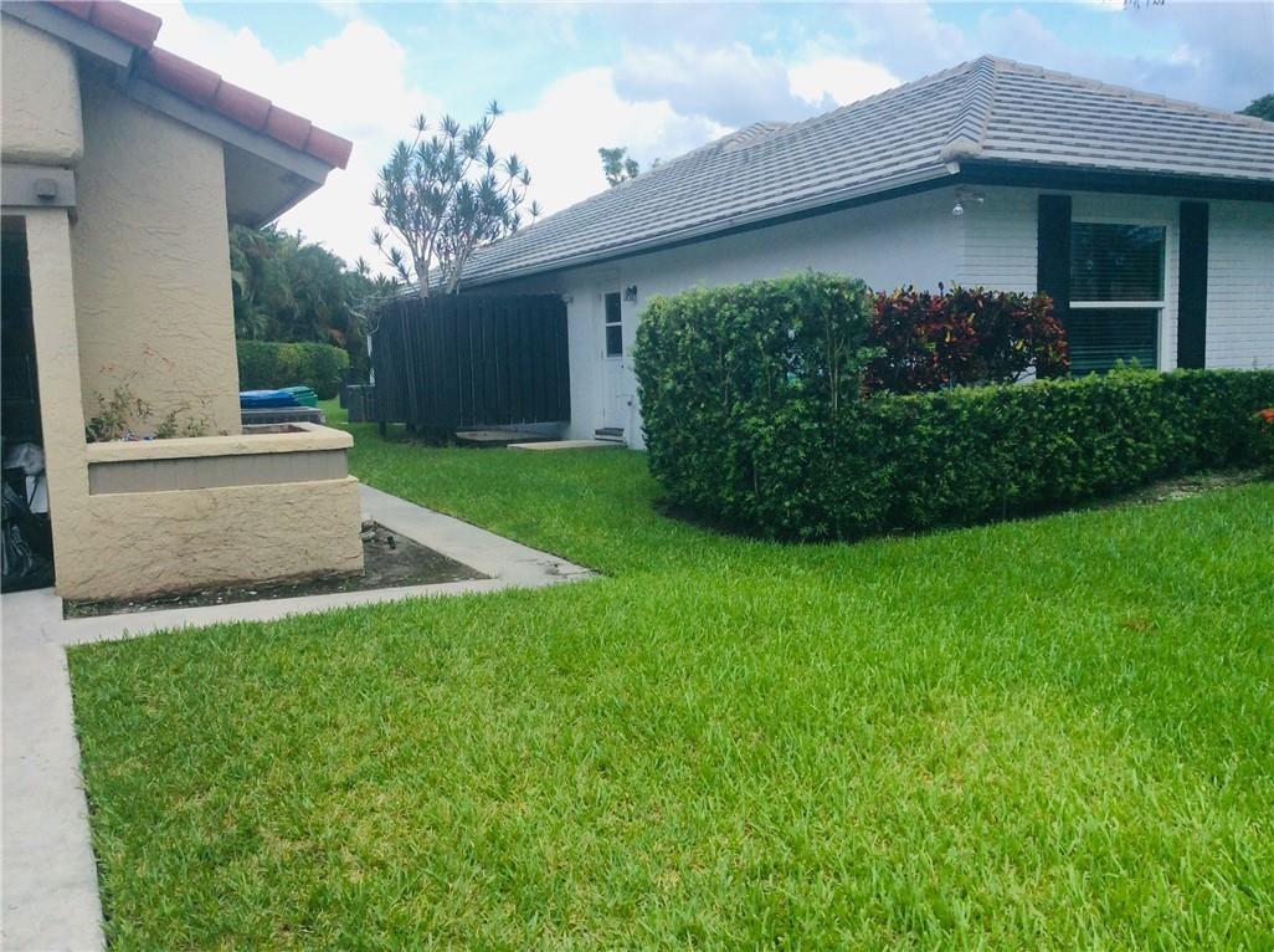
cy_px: 476
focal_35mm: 32
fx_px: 1176
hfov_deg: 56.9
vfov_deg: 44.0
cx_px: 637
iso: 32
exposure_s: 1/506
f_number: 2.4
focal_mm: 3.3
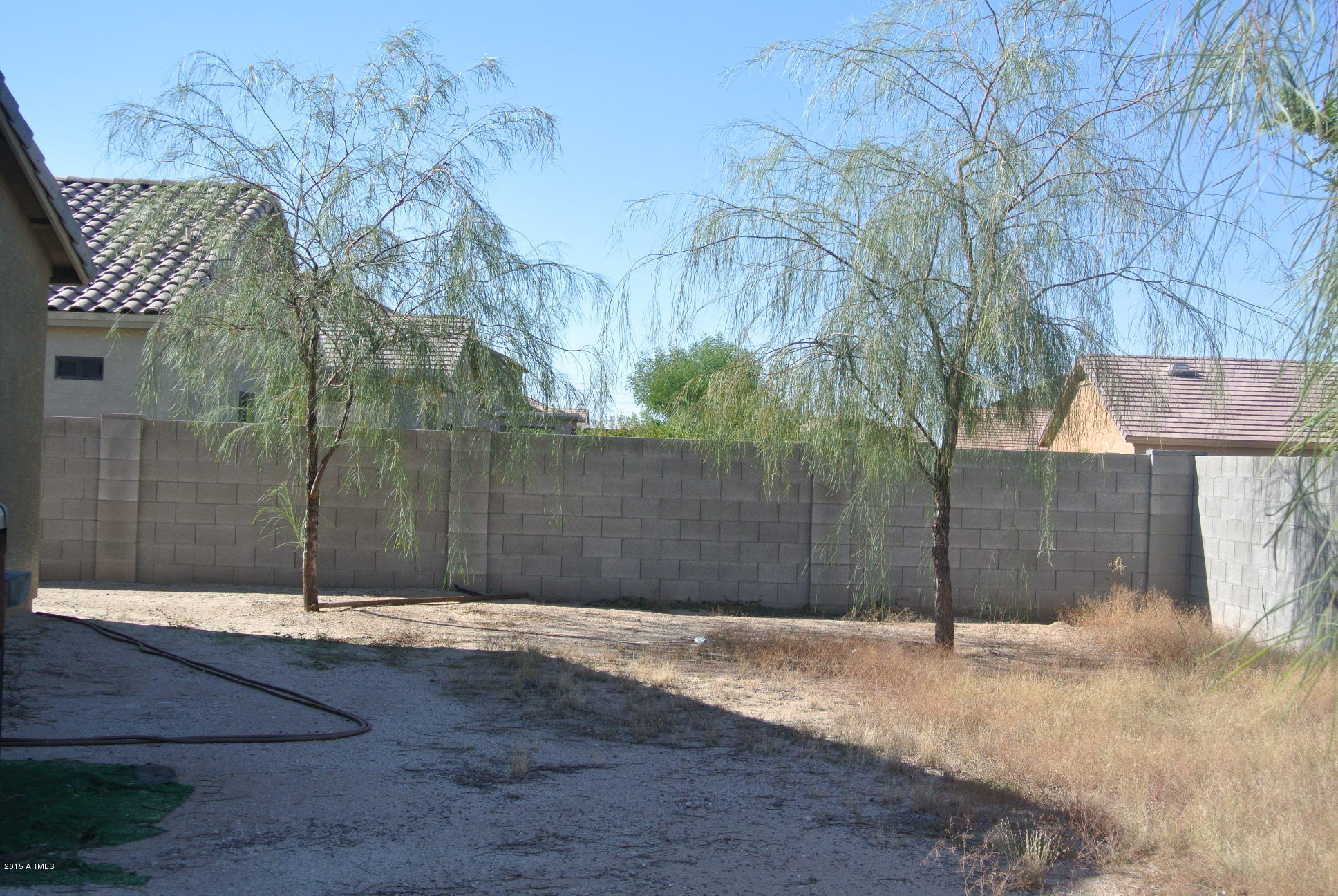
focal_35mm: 45
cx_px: 669
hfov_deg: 43.6
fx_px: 1674
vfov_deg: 29.9
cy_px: 448
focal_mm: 16.9
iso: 100
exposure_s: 1/400
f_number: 4.5
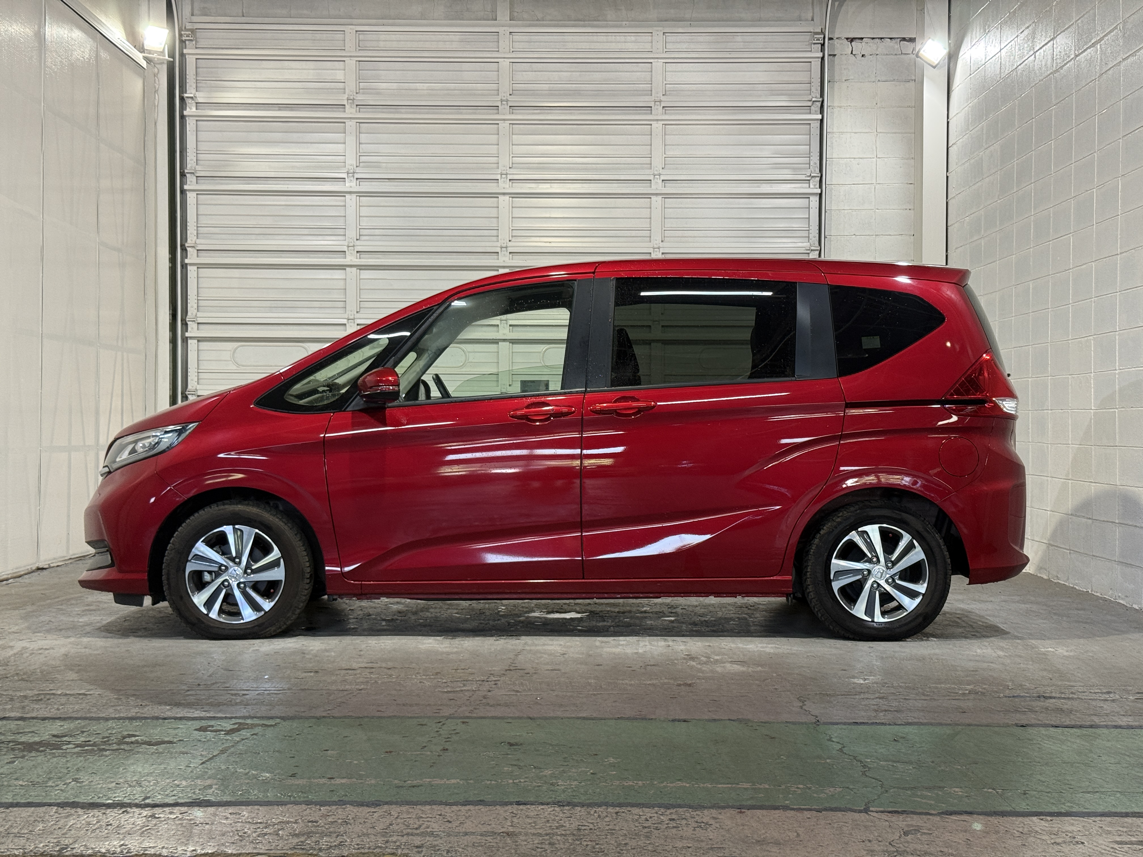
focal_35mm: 48
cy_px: 428
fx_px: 1585
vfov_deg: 30.3
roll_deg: -0.8
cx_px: 572
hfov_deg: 39.7
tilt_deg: +0.2
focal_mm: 6.76
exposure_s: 1/60
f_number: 1.78
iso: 100
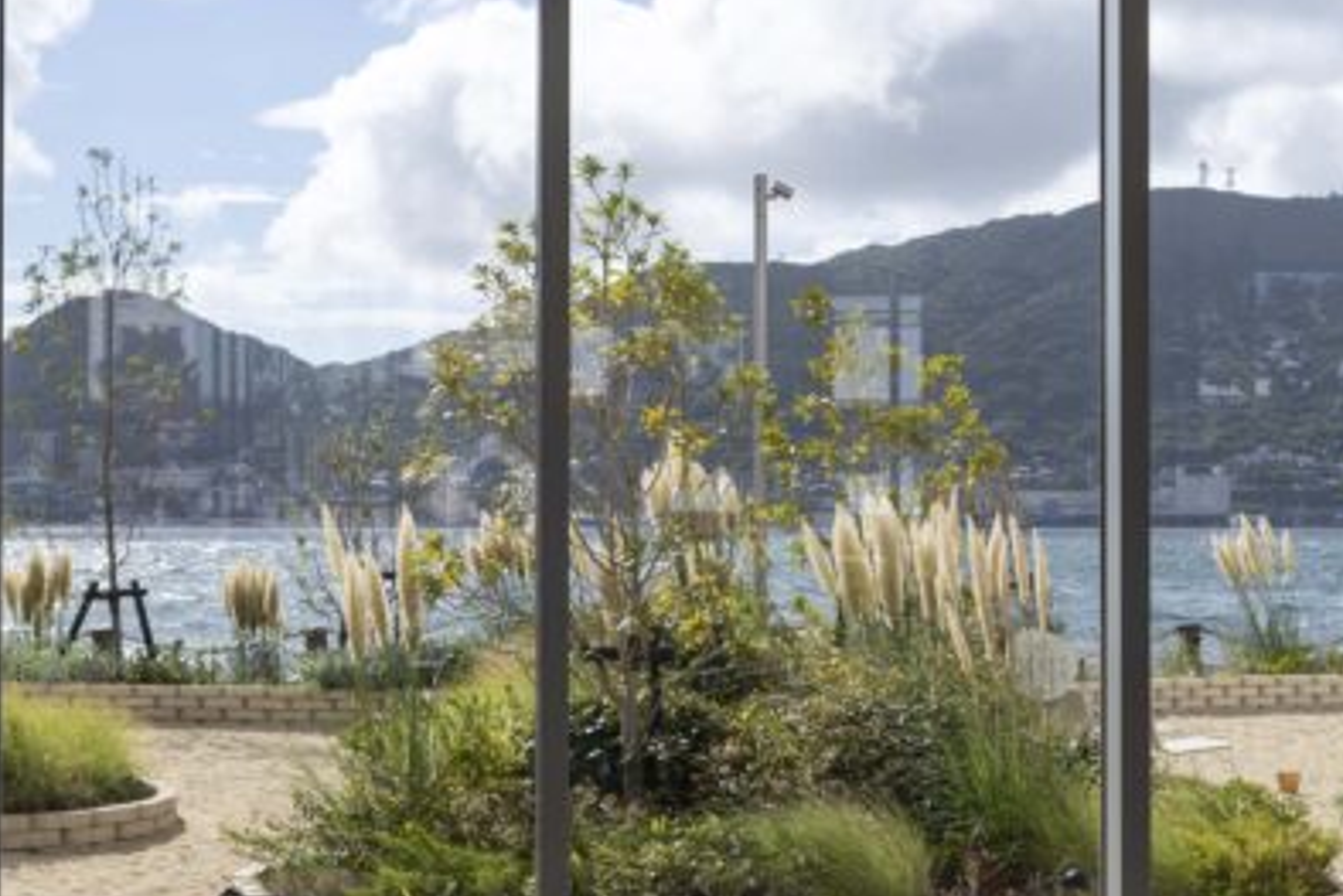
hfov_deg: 25.9
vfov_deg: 17.5
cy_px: 482
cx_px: 562
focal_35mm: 78
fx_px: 2911
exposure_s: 1/500
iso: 100
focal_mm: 30
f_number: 7.1
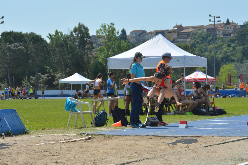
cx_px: 128
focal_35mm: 139
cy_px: 83
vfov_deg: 9.9
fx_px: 957
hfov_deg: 14.8
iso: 400
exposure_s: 1/2000
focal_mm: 86
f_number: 7.1
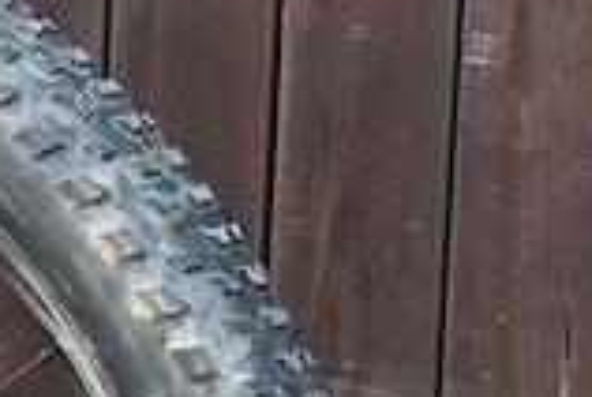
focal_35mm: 195
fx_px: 3213
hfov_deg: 9.6
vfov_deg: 7.1
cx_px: -738
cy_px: 60
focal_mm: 4.15
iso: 40
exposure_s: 1/120
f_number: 2.2
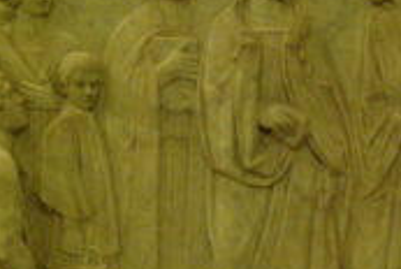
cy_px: 208
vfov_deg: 9.4
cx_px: 257
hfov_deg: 13.9
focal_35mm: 147
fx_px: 1640
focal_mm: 34
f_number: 4.2
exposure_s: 1/30
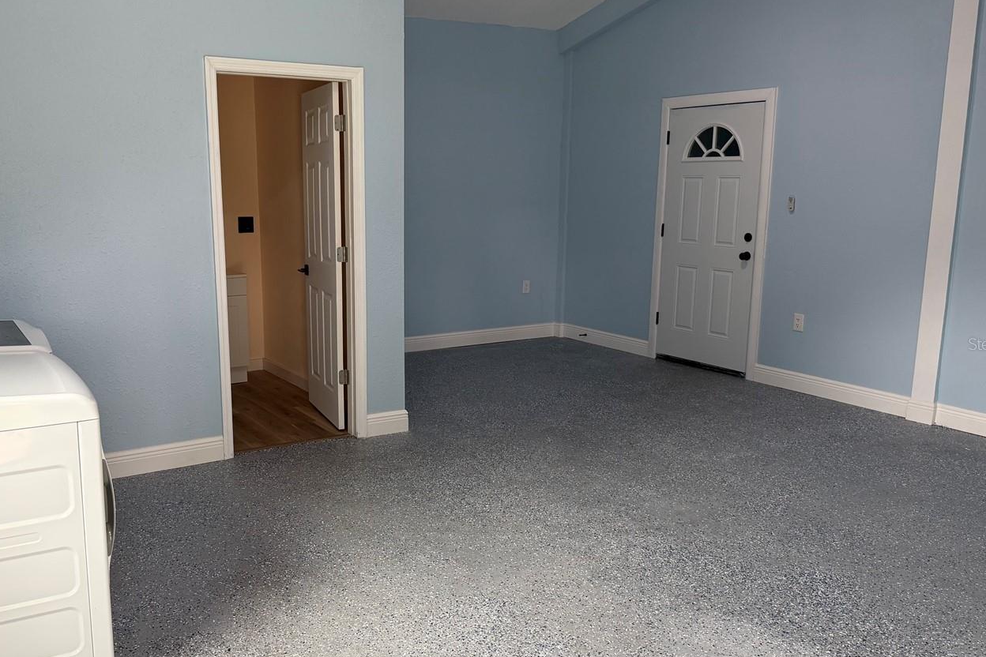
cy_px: 344
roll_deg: +0.4
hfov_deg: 58.4
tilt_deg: -11.6
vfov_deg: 41.1
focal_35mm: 32
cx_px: 411
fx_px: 876
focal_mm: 6.76
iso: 160
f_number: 1.78
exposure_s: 1/120
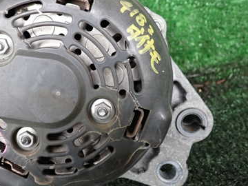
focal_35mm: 50
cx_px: 70
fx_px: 358
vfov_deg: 29.1
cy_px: 82
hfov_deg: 37.5
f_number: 2.3
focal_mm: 5.4
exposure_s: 1/30
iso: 250
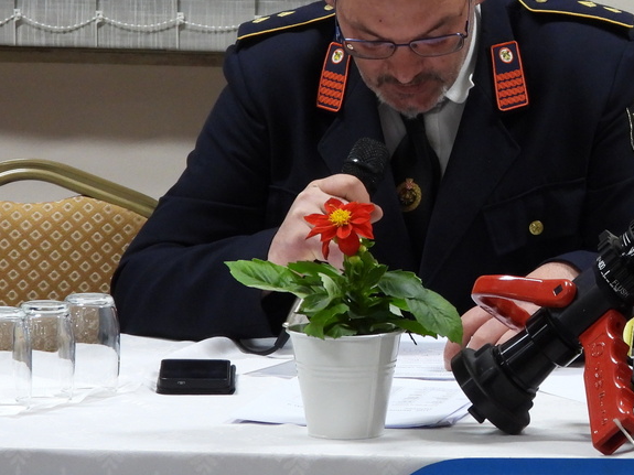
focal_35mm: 261
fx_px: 4779
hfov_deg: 7.6
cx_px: 659
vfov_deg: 5.7
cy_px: 107
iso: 400
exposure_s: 1/15
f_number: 4
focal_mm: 22.5
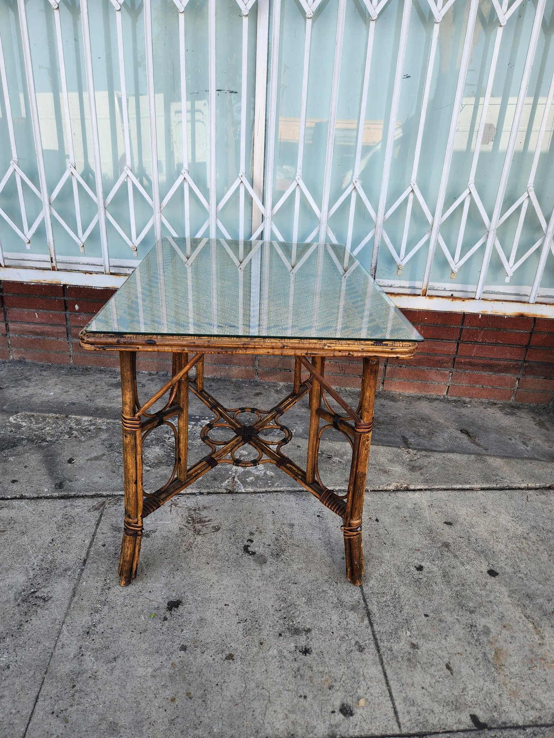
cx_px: 277
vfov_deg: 73.9
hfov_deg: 58.9
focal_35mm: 23
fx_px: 491
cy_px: 369
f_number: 1.8
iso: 20
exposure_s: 1/260
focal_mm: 5.4
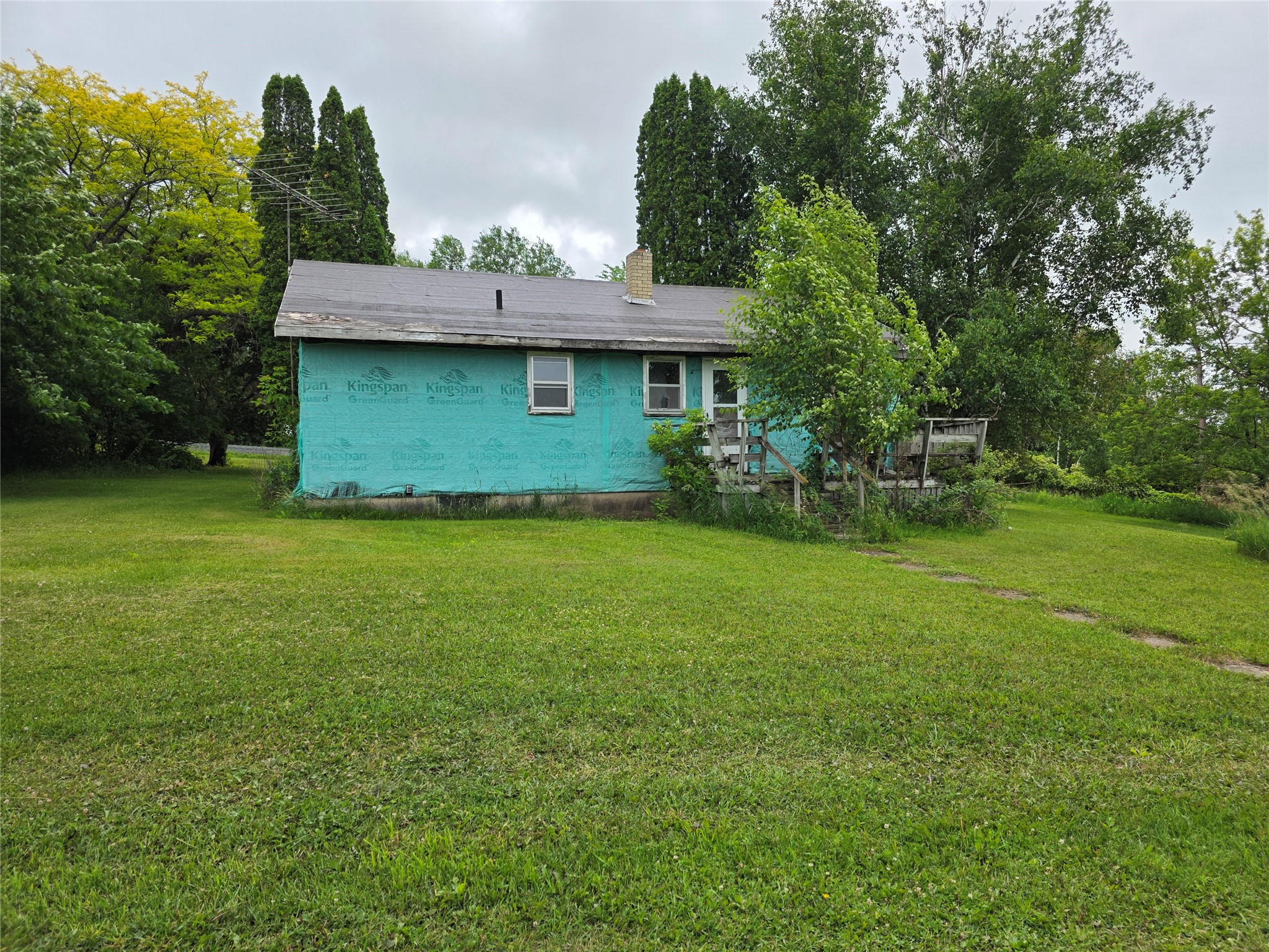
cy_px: 476
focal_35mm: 23
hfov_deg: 73.9
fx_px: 843
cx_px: 634
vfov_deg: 58.9
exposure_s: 1/2851
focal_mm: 6.3
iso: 80
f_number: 1.7
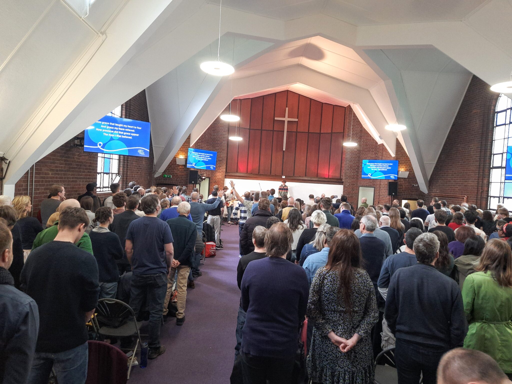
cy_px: 192
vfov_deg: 56.8
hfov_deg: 71.6
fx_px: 355
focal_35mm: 24
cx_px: 256
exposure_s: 1/50
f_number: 1.8
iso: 400
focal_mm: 5.23
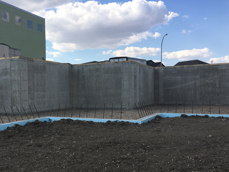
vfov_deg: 35.0
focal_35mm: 41
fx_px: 271
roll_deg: +0.1
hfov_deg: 45.1
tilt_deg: -1.5
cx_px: 76
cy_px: 104
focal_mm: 4.15
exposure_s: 1/1183
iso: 25
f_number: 2.2
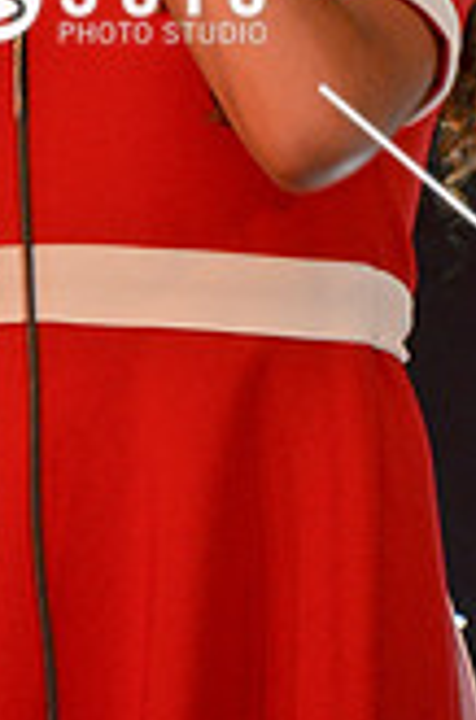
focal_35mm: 430
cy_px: 9
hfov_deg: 3.2
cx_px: 127
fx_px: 8589
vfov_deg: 4.8
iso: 800
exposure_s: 1/60
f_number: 5.6
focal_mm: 105
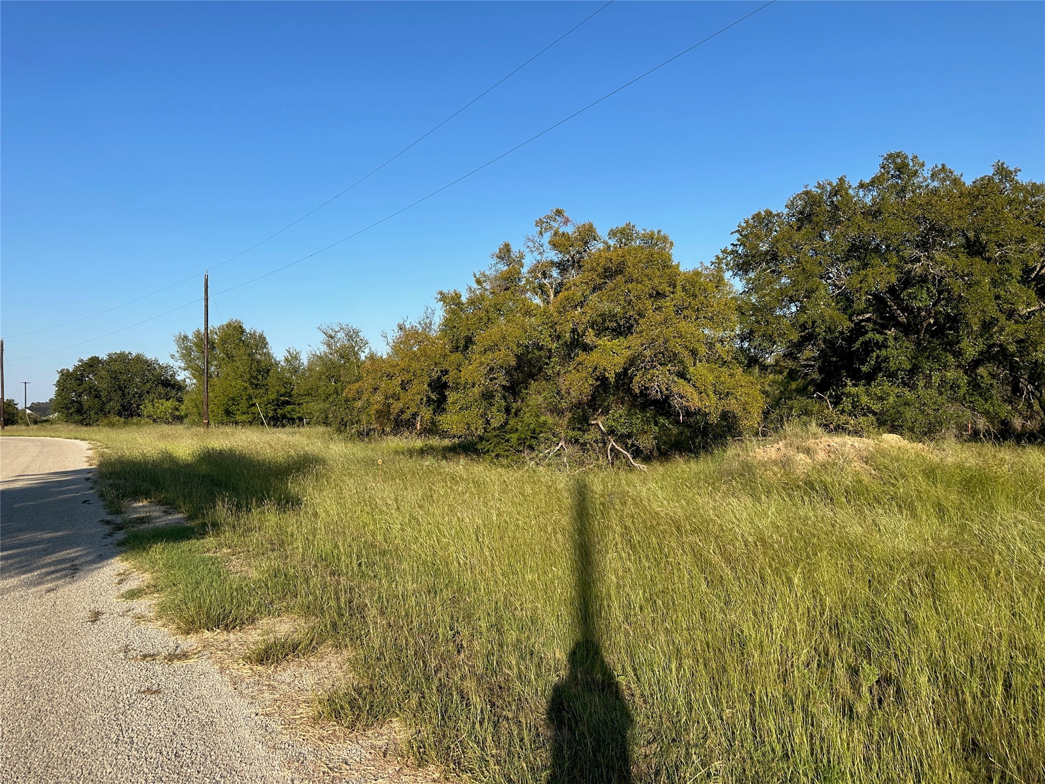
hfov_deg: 71.6
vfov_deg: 56.8
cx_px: 522
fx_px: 725
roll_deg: +1.1
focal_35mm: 24
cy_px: 392
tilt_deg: +1.0
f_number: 1.78
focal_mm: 6.86
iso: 80
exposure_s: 1/3472
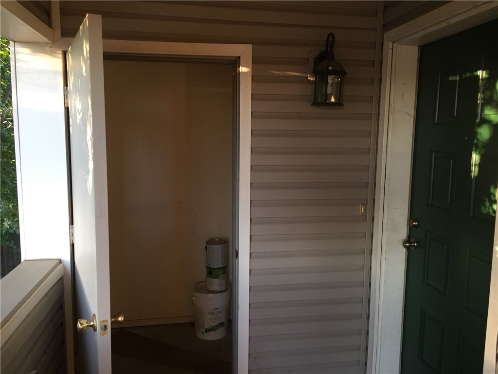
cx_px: 249
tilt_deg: -5.8
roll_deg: -1.3
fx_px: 417
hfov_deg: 61.7
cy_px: 187
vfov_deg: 48.2
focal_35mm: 29
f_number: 2.2
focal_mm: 4.15
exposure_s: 1/30
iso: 100
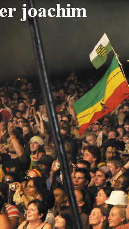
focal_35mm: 213
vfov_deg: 10.1
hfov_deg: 5.7
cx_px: 96
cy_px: 114
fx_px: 1293
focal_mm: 25.1
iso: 400
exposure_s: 1/60
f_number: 3.3
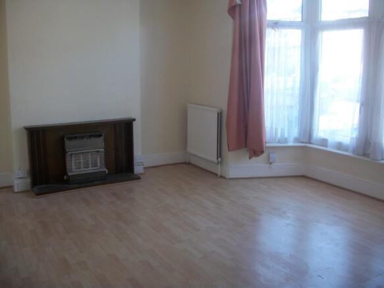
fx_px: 388
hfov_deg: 52.6
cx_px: 192
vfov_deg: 40.7
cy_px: 144
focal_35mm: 35
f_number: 3.1
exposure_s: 1/40
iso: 80
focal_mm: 6.3
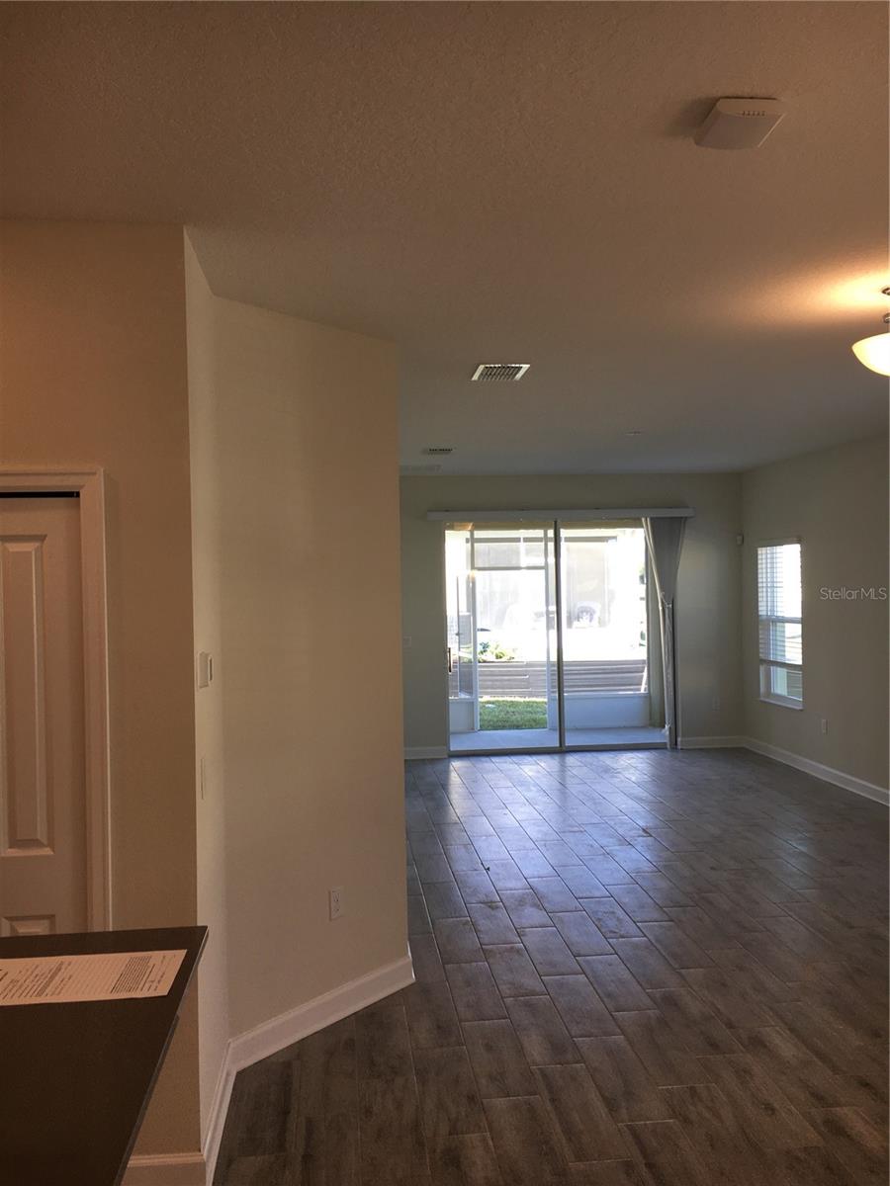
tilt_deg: +0.3
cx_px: 445
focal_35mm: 29
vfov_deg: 61.7
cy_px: 593
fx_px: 994
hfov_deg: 48.2
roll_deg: +0.6
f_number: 2.2
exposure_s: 1/60
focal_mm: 4.15
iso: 25
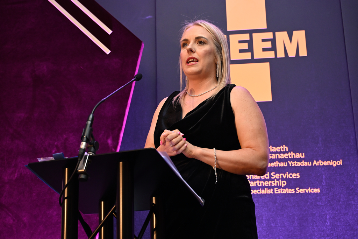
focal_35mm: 40
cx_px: 179
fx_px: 398
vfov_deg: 33.4
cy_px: 120
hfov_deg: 48.5
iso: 1250
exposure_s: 1/100
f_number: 4
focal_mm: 40
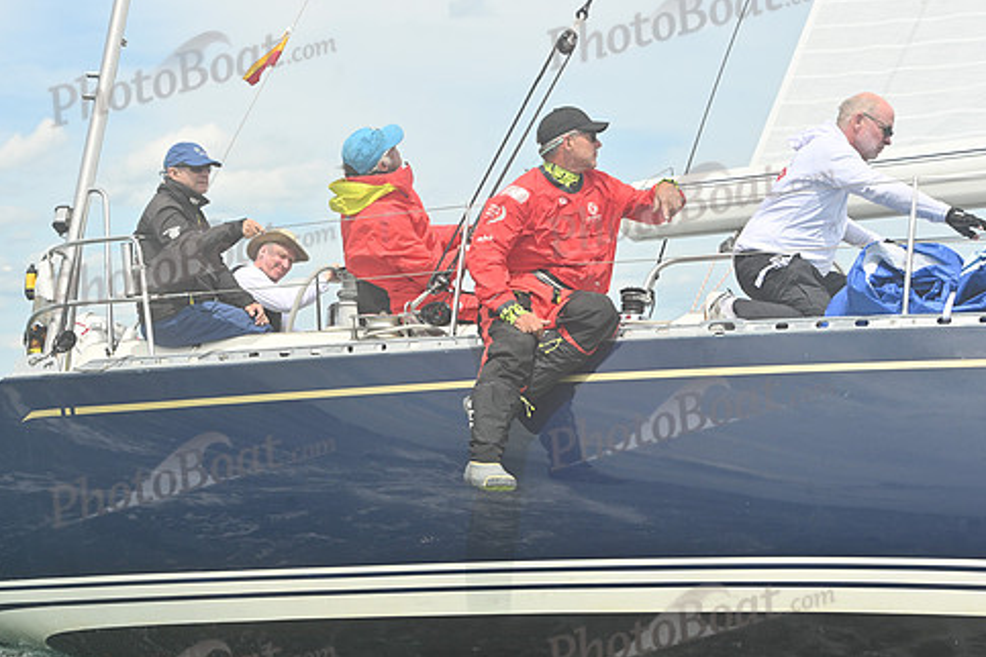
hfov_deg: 24.2
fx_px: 2300
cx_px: 443
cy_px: 340
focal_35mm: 84
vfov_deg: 16.3
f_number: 7.1
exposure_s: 1/1250
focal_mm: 70
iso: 320
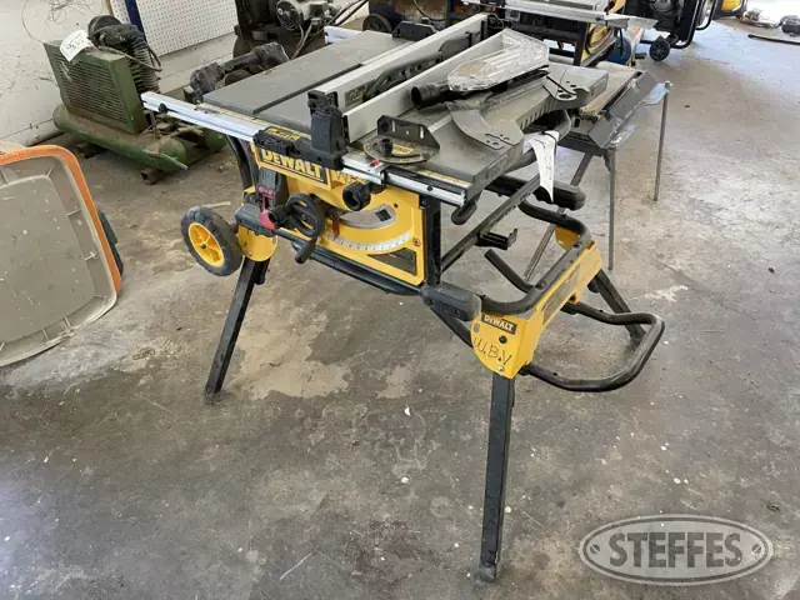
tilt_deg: -37.8
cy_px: 300
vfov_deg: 53.1
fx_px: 601
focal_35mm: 26
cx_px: 400
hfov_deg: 67.3
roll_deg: +2.5
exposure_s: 1/72
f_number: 1.6
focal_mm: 5.1
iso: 125
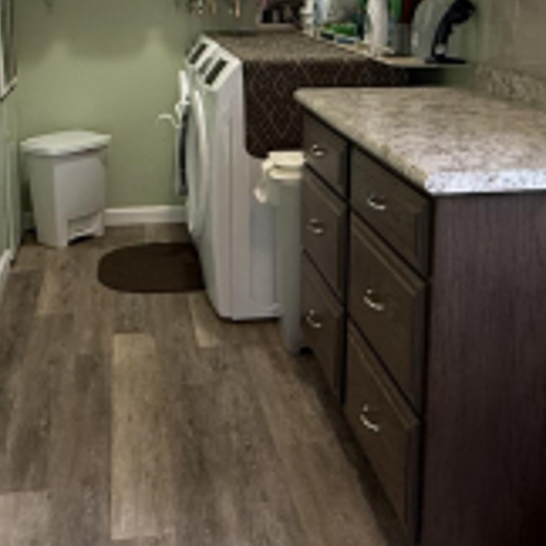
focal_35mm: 51
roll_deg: -0.3
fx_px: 910
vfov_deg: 32.8
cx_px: 288
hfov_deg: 33.4
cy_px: 145
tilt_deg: -10.5
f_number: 2.2
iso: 250
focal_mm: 2.22
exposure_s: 1/60
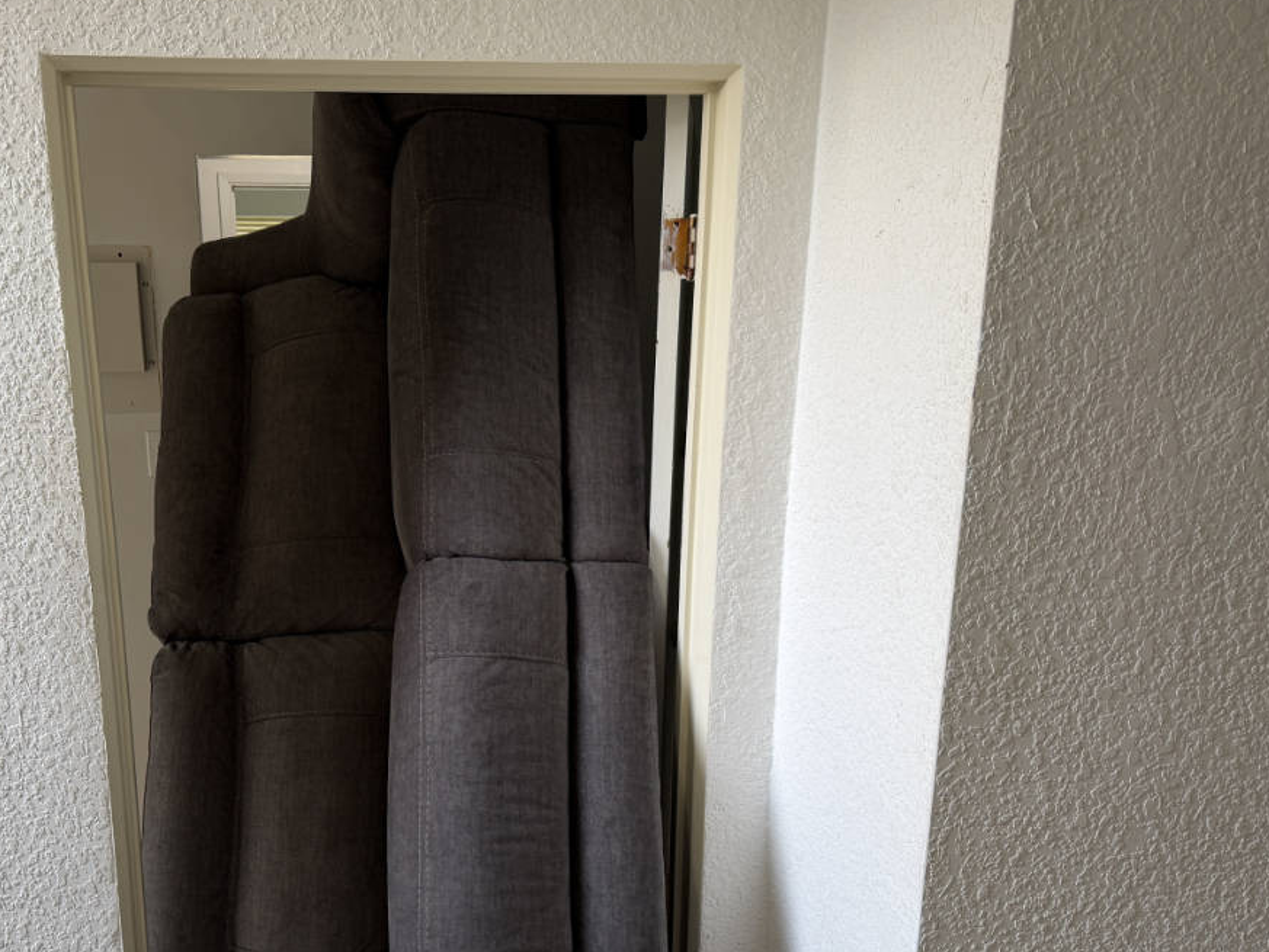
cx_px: 449
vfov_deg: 42.5
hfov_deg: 54.5
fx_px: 1210
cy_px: 609
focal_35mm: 33
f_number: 1.8
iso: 100
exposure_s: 1/120
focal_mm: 6.8
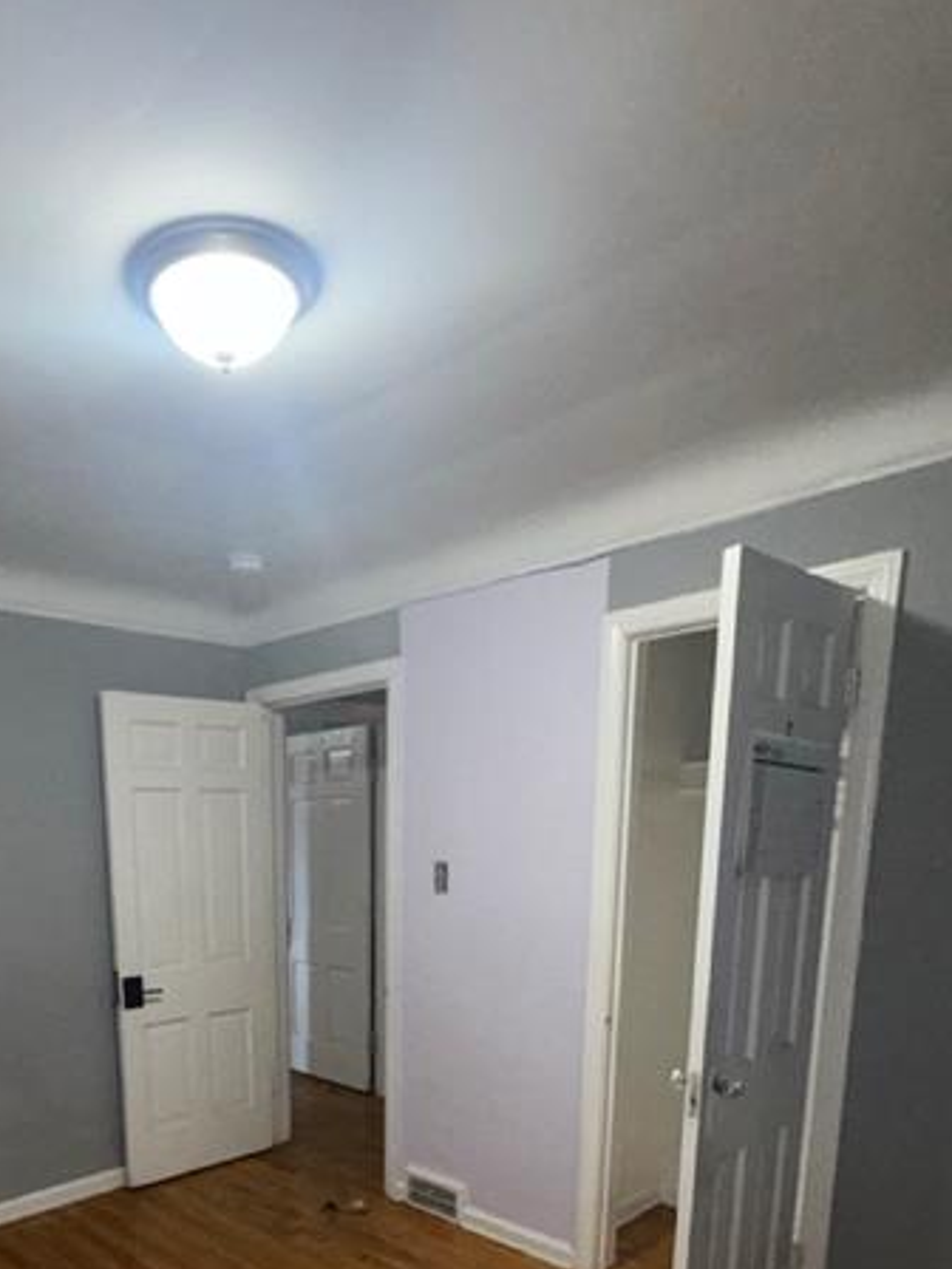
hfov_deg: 55.3
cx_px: 295
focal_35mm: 24
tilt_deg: -9.5
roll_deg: +0.9
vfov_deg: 65.4
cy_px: 1008
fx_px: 880
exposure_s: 1/60
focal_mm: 2.22
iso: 160
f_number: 2.2
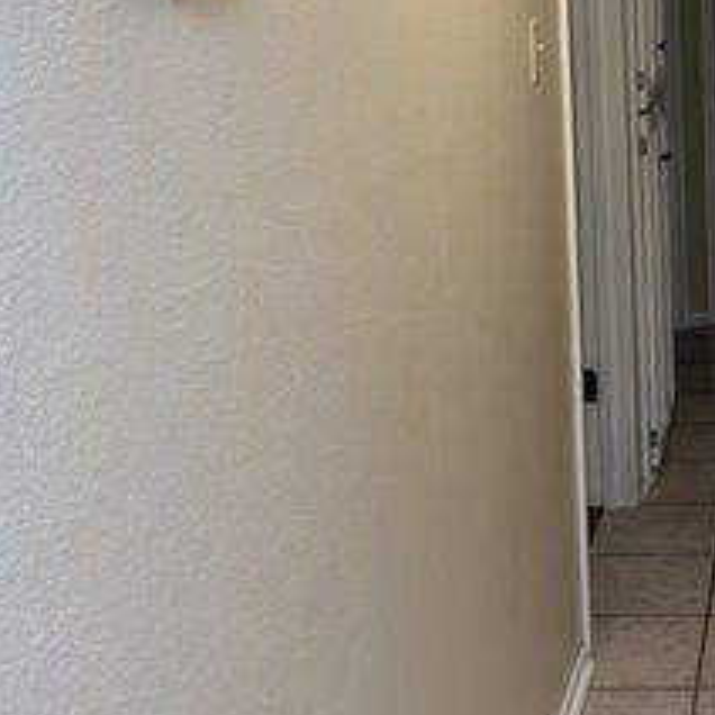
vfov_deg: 26.1
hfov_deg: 24.9
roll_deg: +1.4
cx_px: 803
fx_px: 1496
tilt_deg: -6.0
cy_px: 94
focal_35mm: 64
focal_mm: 6.76
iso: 125
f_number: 1.78
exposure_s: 1/120
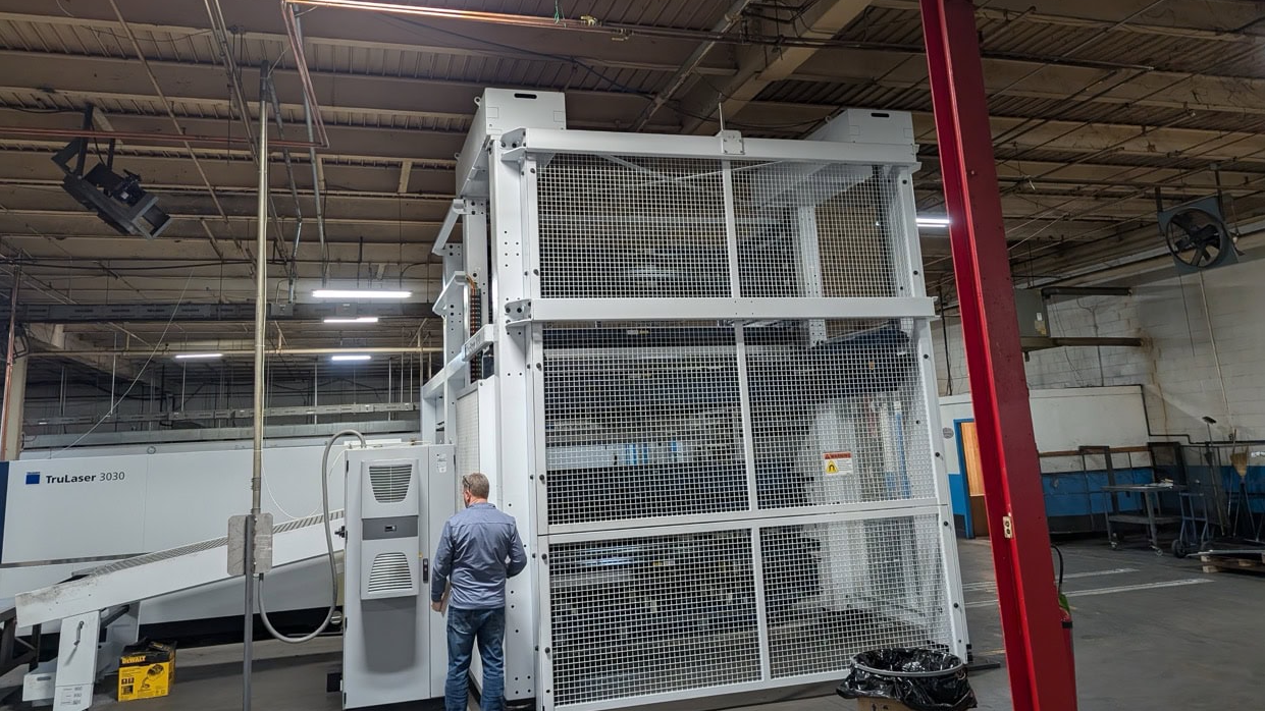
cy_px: 274
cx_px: 619
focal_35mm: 27
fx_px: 906
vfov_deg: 42.6
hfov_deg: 69.9
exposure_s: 1/104
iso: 101
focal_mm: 6.9
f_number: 1.7
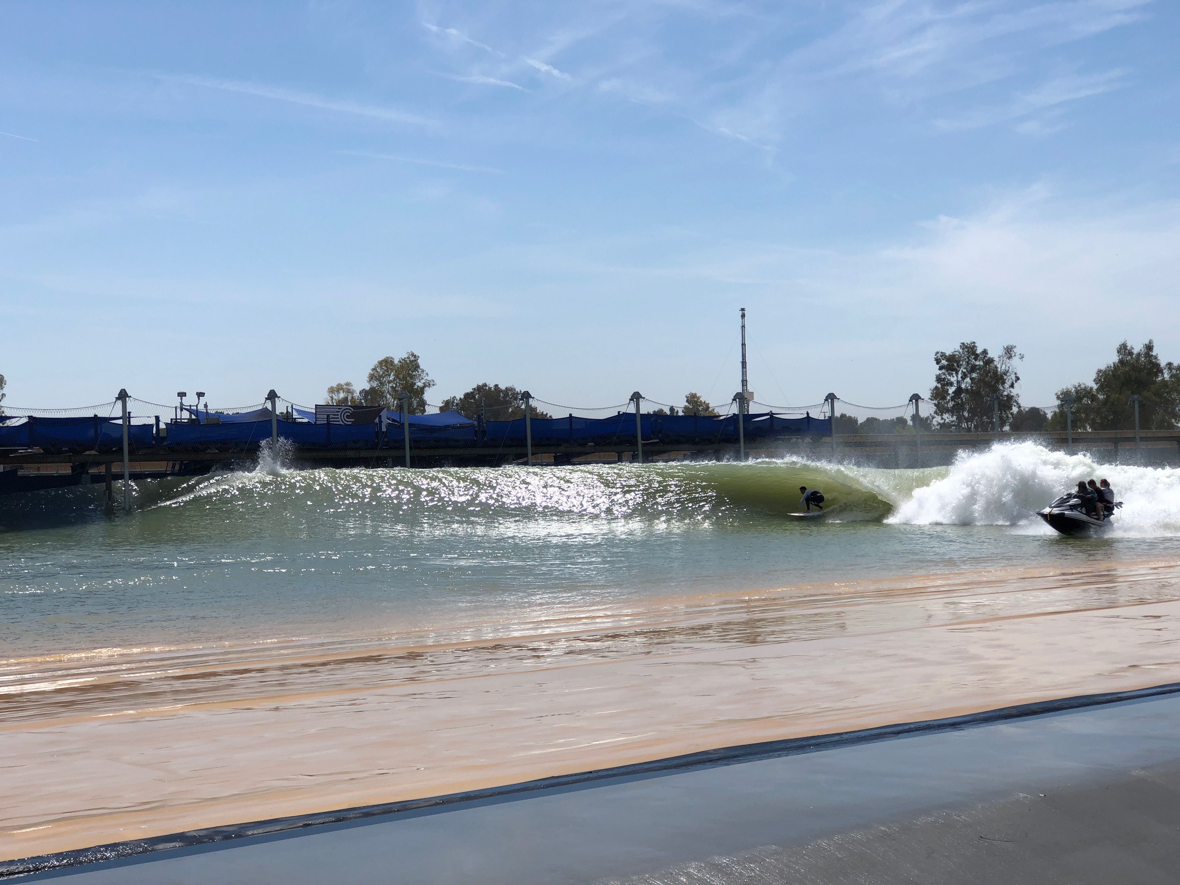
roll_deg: +1.2
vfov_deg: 25.7
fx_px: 1943
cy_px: 442
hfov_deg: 33.8
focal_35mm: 57
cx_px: 590
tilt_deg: +0.0
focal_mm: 6.6
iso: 20
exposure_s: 1/1919
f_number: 2.8
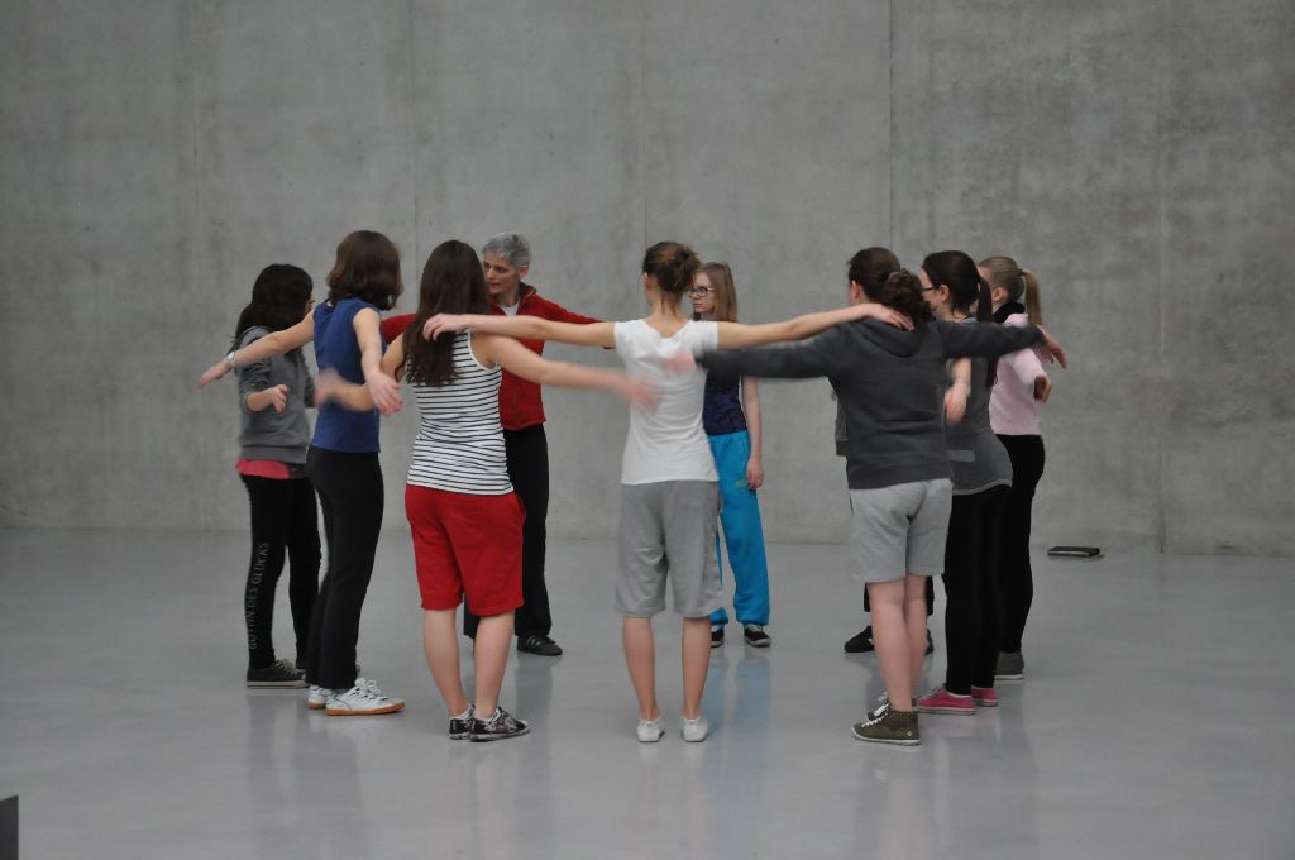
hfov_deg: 28.1
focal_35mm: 72
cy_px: 430
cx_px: 648
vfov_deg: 18.9
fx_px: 2587
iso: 1600
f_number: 4.8
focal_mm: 48
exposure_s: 1/10
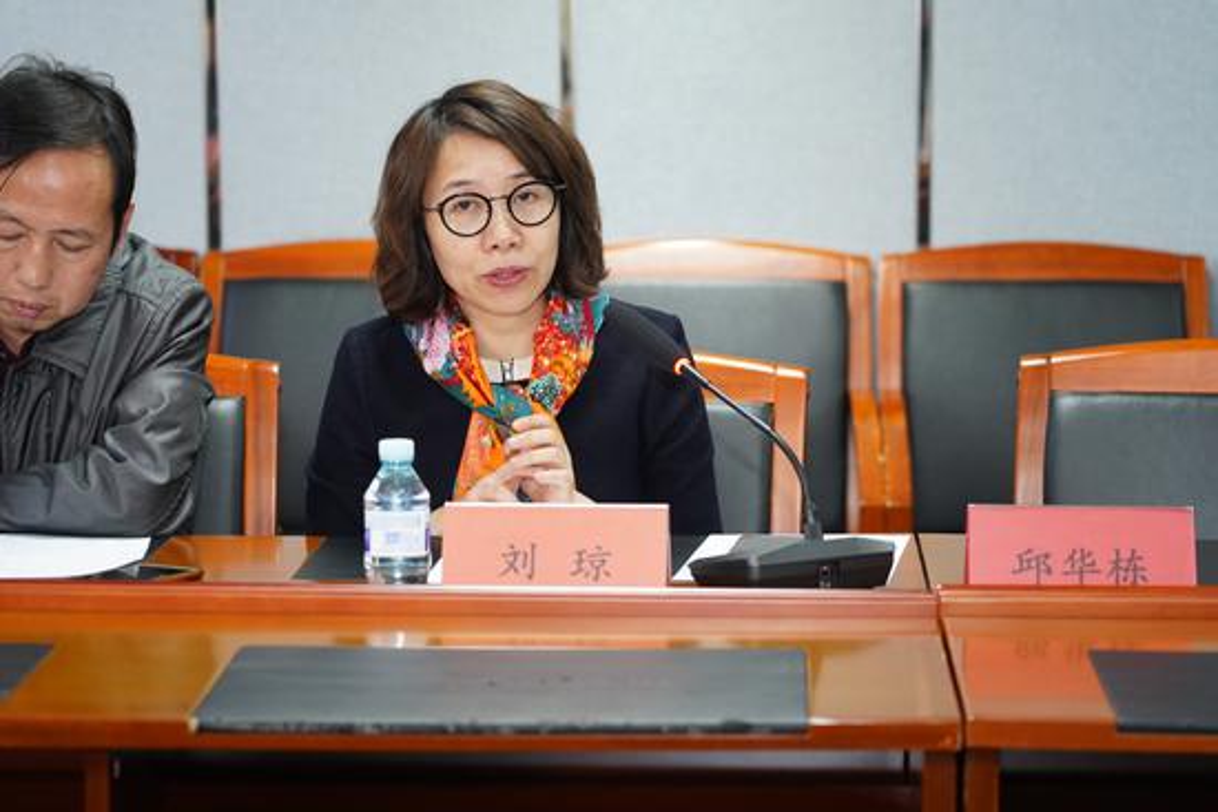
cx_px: 609
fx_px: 3553
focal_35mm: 105
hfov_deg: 19.5
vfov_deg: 13.0
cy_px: 406
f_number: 4
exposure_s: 1/125
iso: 3200
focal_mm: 105
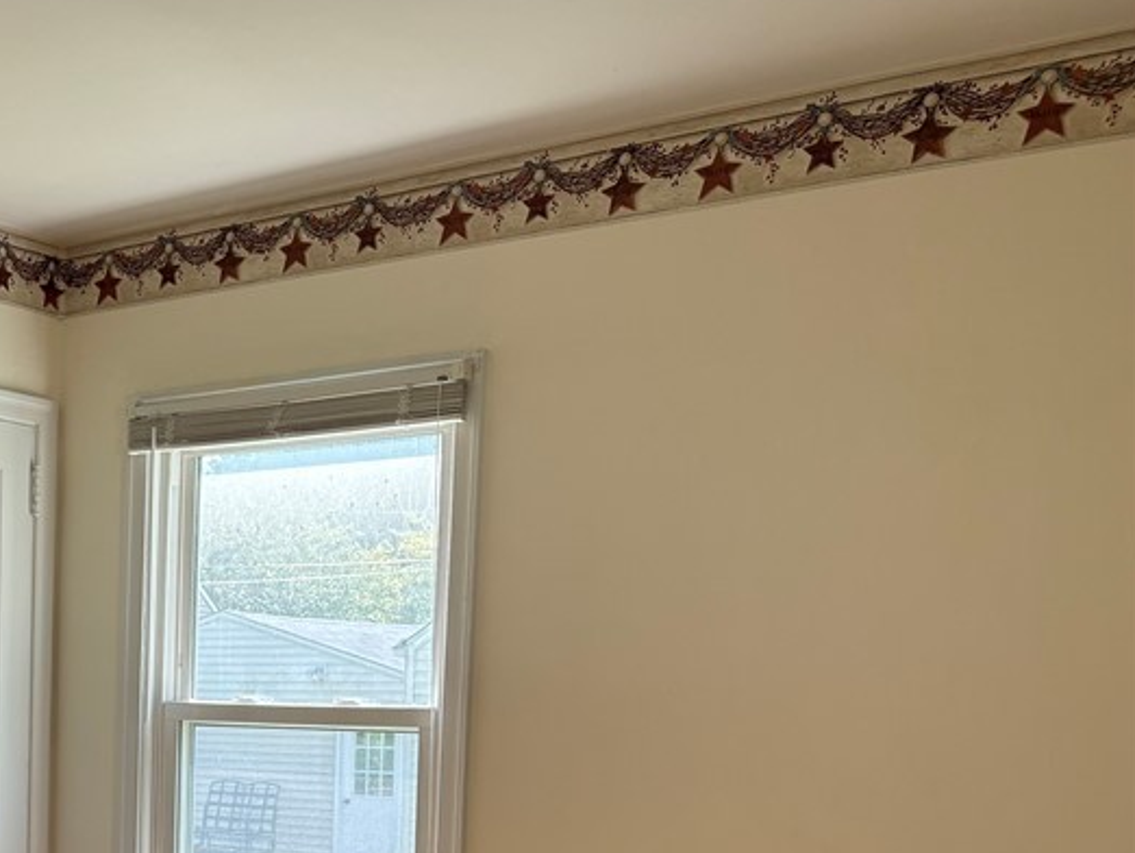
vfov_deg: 27.3
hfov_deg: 34.5
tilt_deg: -4.5
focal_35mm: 51
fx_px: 1673
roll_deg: -0.9
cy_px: 803
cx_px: 33
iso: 64
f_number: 1.6
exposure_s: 1/279
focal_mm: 5.96
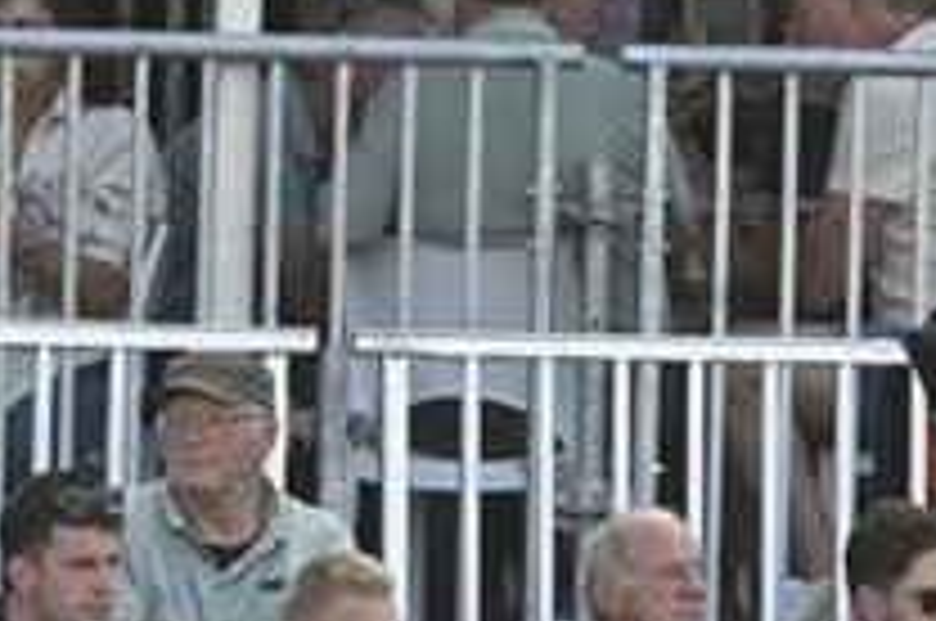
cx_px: 346
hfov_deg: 1.1
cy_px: 1204
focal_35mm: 1912
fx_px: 49635
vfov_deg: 0.7
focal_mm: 400
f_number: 5.6
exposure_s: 1/400
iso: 320
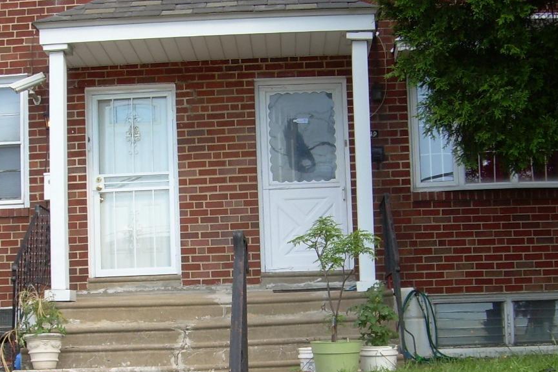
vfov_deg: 20.4
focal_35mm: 66
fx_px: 1023
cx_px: 243
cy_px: 283
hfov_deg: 30.5
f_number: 2.8
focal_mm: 6.3
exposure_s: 1/354
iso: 50
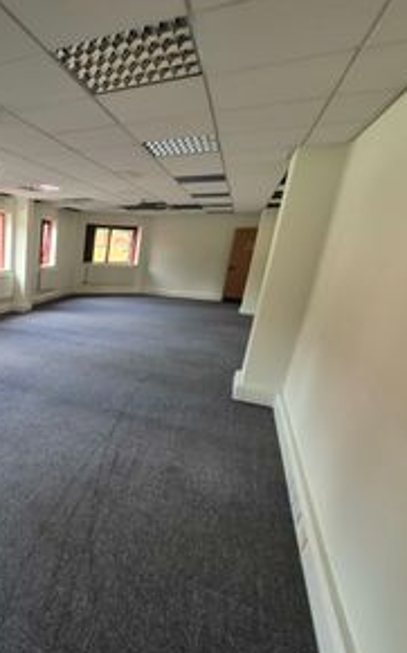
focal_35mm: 19
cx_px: 4
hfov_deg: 50.8
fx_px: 338
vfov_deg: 88.0
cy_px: 336
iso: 160
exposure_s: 1/50
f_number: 2.2
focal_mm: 1.74
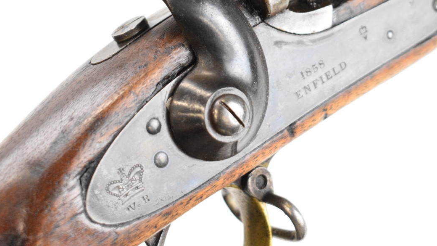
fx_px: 1078
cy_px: 22
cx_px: 258
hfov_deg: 22.9
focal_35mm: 93
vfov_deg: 12.9
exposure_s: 1/125
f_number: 4.8
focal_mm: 38
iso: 2200
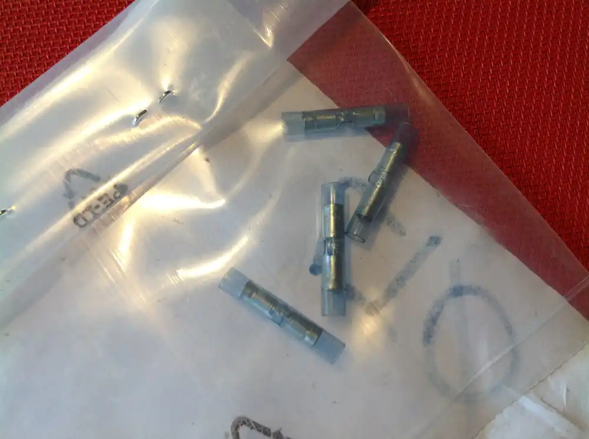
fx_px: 594
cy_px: 220
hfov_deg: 52.7
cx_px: 294
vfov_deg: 40.6
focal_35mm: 35
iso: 64
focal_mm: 4.28
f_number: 2.4
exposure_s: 1/30
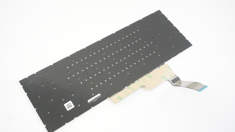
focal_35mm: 37
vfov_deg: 32.4
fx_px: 228
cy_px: 71
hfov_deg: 54.6
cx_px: 117
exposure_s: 1/200
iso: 8000
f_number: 5.6
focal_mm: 23
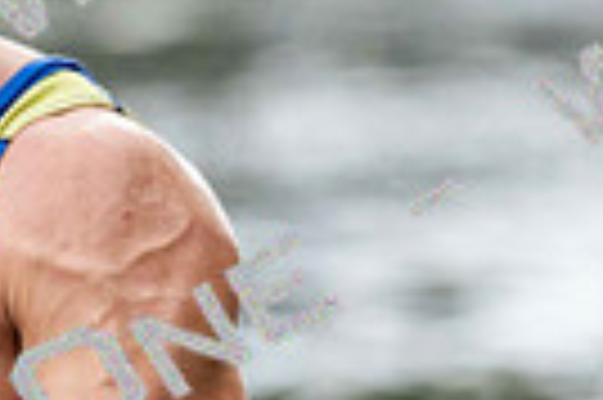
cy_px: 220
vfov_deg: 0.8
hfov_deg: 1.2
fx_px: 29009
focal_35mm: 1734
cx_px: 202
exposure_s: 1/2500
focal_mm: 400
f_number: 4.5
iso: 1800
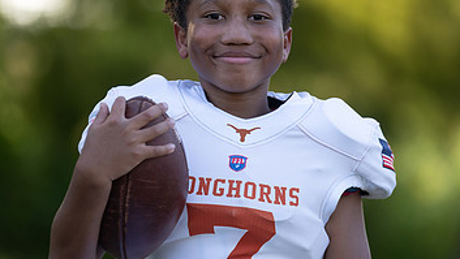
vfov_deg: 3.5
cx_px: 255
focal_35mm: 344
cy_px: 154
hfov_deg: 6.3
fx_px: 4198
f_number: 2.8
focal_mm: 186
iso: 160
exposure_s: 1/400
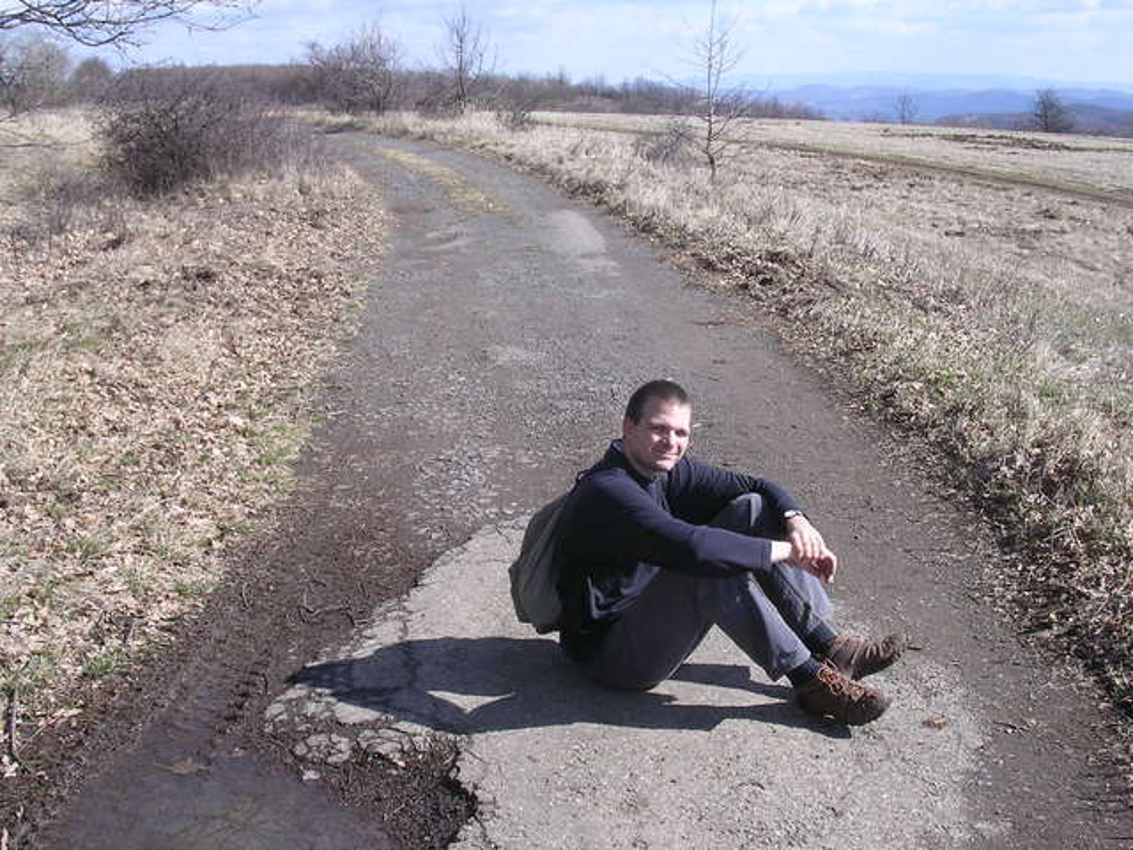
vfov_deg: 33.6
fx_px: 1407
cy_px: 425
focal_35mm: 43
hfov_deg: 43.9
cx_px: 566
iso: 100
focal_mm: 6.6
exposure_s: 1/169
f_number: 5.9
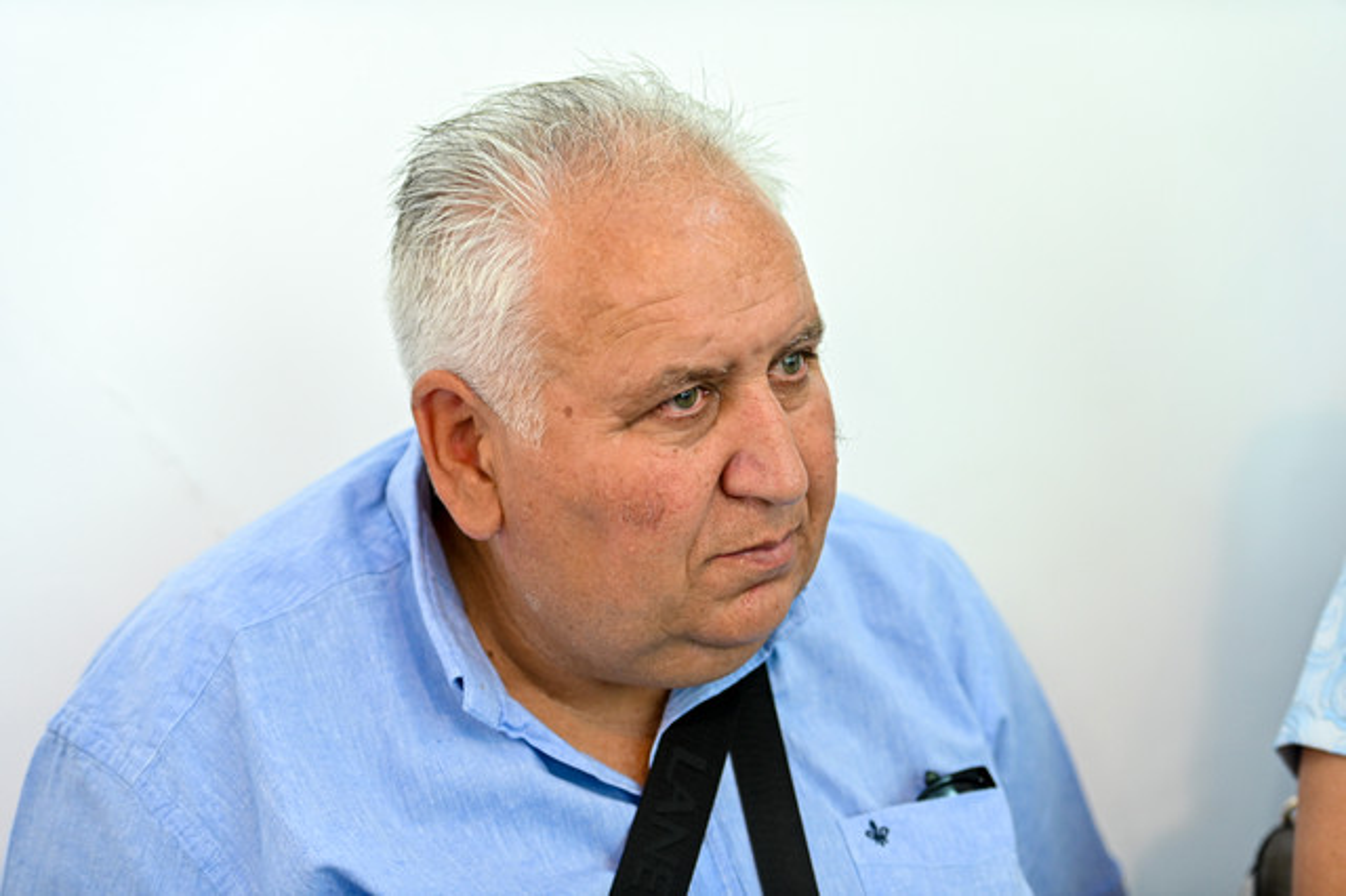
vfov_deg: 19.4
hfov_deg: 28.9
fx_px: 2616
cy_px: 448
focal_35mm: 70
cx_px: 673
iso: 1000
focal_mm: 70
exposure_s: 1/160
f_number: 2.8
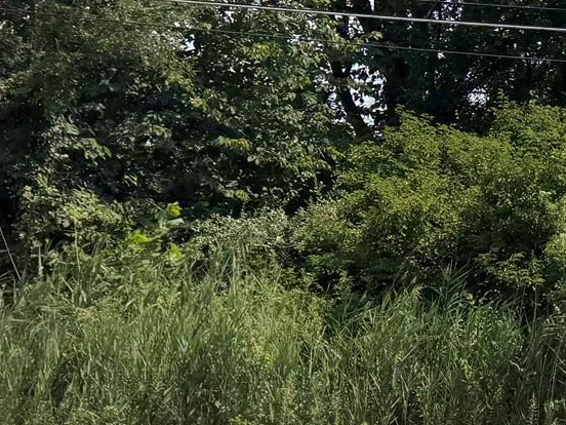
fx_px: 1455
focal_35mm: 89
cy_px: -77
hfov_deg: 17.5
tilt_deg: +15.6
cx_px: 1040
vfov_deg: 16.0
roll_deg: -0.7
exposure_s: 1/6173
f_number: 1.78
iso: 80
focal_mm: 6.76
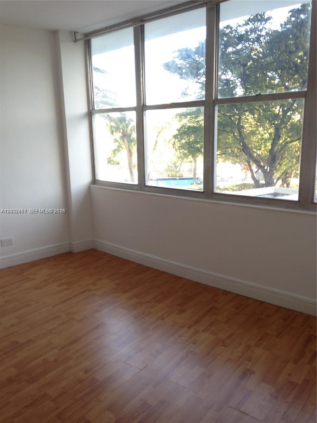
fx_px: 403
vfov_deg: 55.4
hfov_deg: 42.9
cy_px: 212
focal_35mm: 33
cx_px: 158
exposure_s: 1/30
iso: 50
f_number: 2.4
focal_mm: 4.12
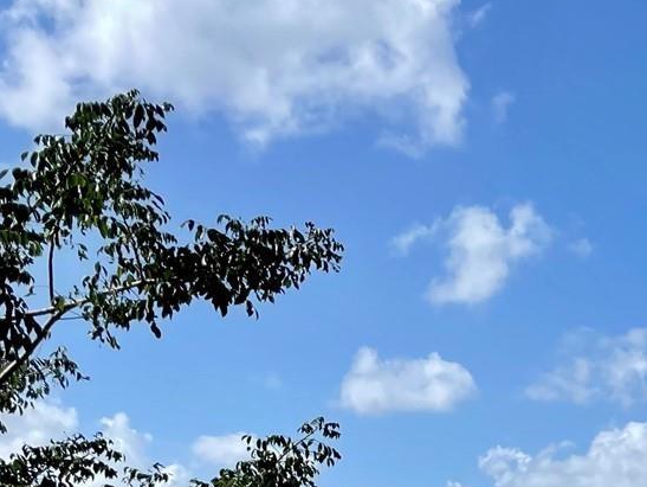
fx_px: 1421
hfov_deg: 23.3
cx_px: 794
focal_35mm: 76
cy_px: 684
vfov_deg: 17.8
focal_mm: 4.2
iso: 32
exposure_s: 1/3731
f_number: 1.6
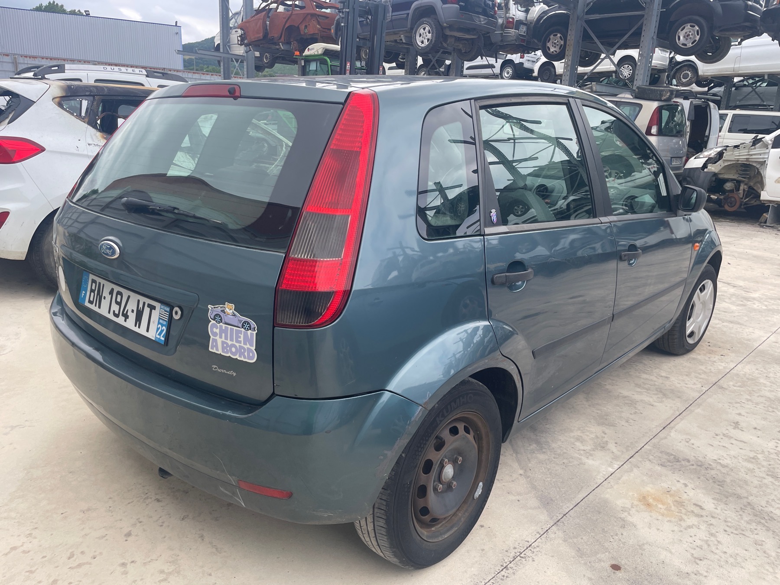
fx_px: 586
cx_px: 390
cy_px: 292
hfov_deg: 67.3
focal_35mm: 26
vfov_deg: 53.1
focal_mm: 4.2
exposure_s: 1/716
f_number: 1.6
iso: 32
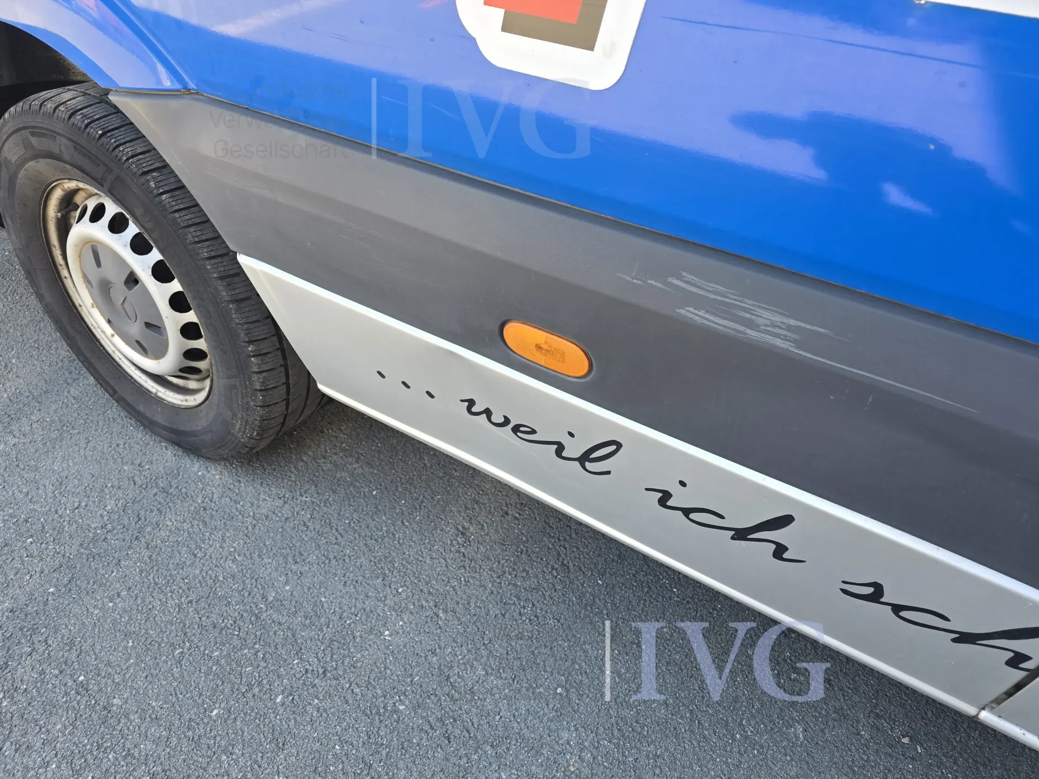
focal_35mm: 23
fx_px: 690
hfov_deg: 73.9
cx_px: 520
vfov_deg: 58.9
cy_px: 390
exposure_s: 1/180
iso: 80
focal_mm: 6.3
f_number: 1.7
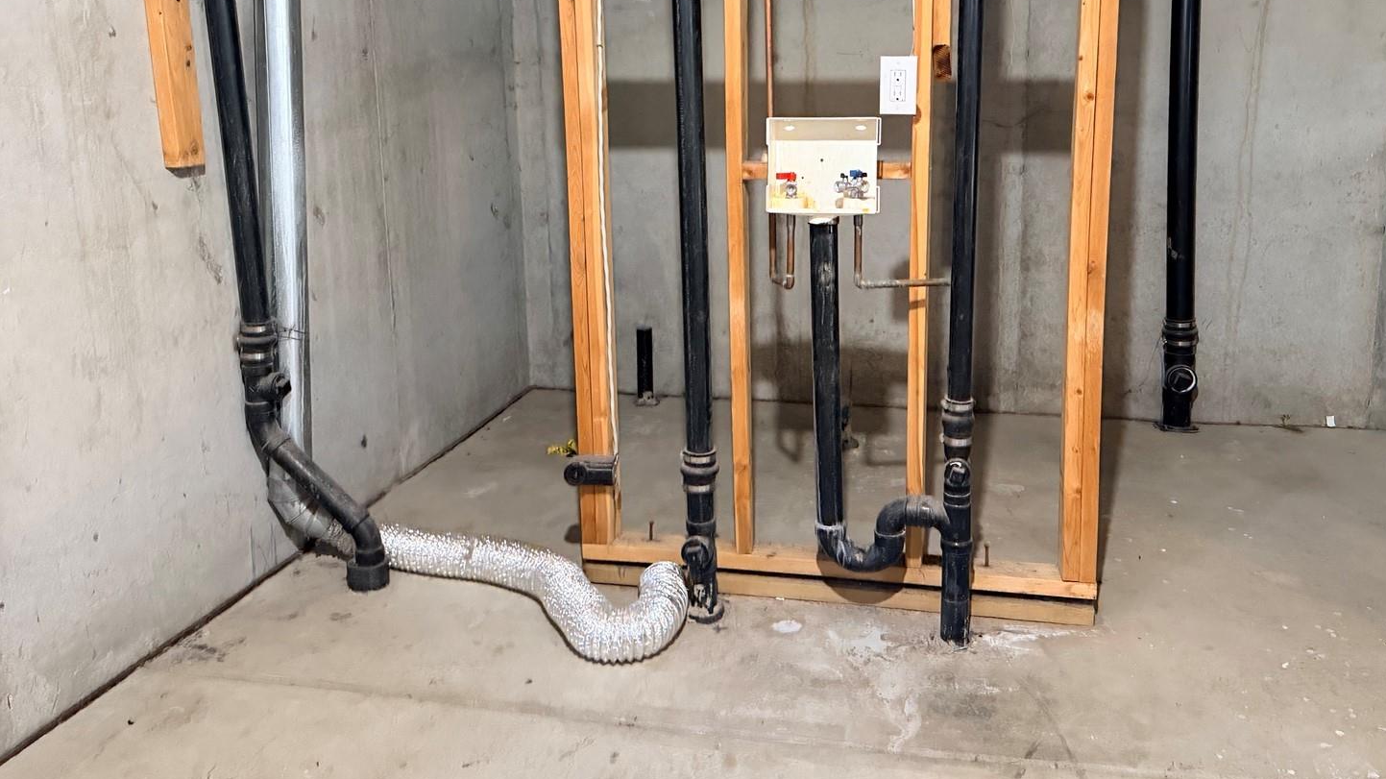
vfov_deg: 39.6
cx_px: 752
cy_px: 255
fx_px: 1066
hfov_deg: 66.0
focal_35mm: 29
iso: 800
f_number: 1.78
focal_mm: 6.76
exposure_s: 1/40
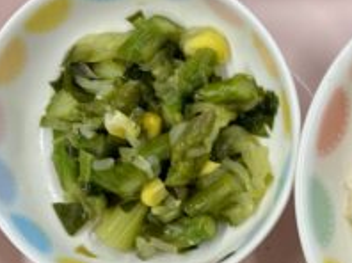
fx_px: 1026
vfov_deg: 14.1
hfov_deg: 17.8
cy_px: 332
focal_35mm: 101
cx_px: 494
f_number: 1.6
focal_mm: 5.96
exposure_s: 1/121
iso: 100
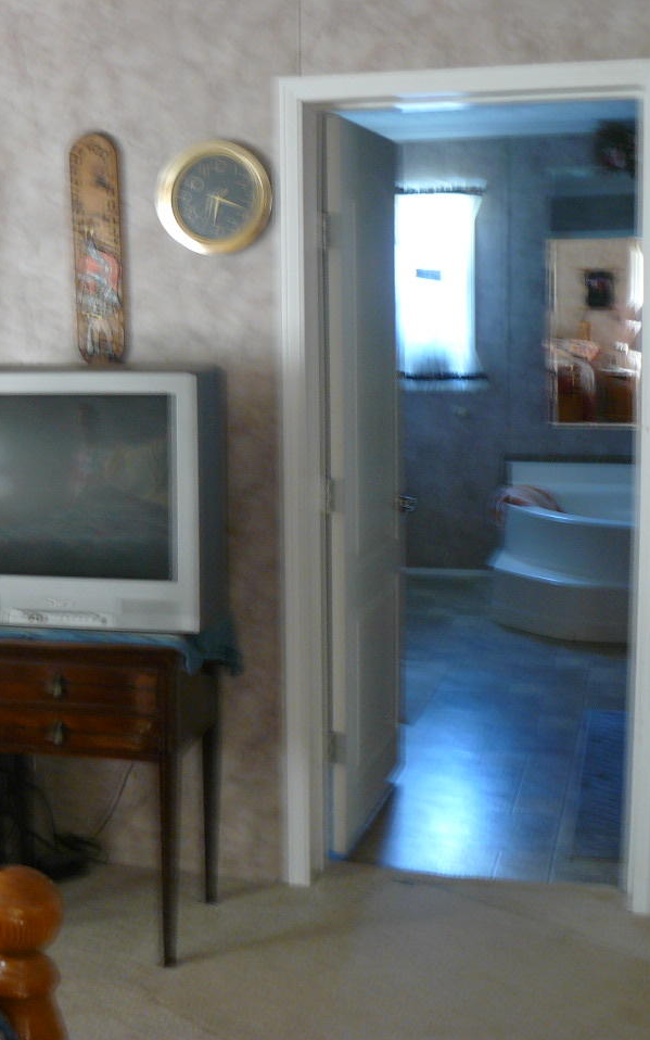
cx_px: 175
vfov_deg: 39.6
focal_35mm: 51
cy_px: 520
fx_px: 1445
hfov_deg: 25.1
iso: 100
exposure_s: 1/2
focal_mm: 6
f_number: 2.8
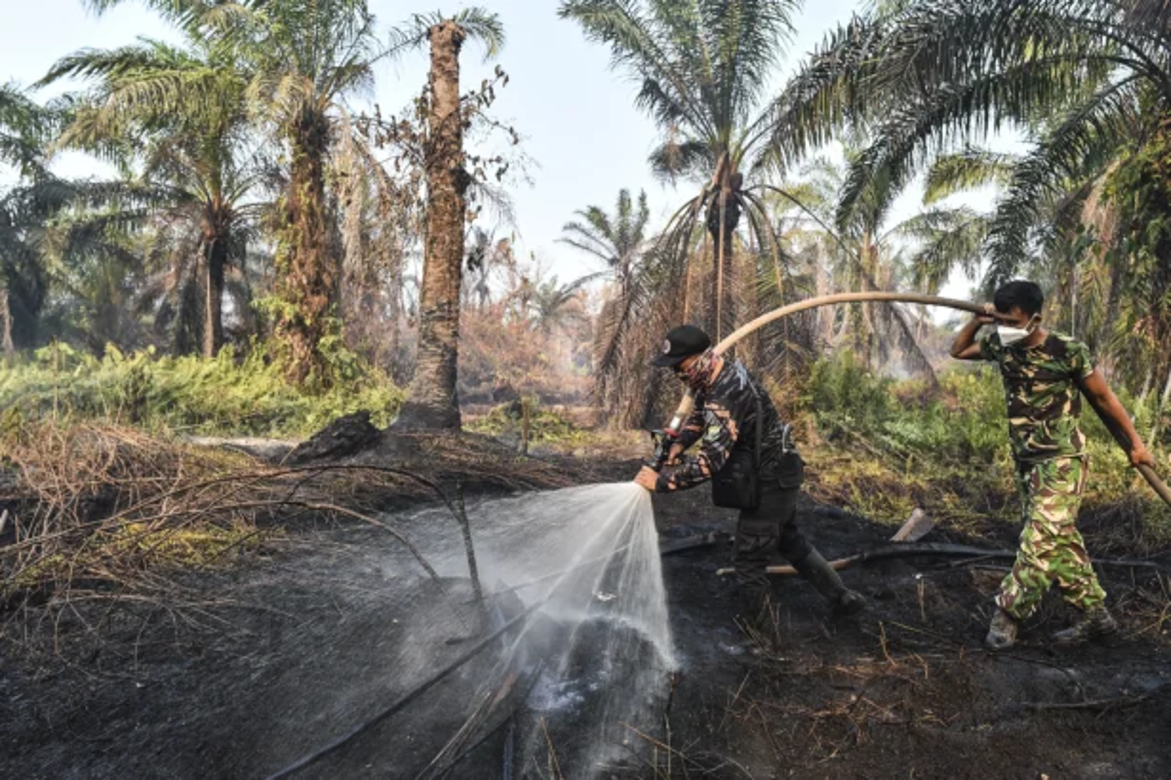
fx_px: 781
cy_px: 390
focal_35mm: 24
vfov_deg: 53.1
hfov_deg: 73.7
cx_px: 586
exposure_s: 1/320
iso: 320
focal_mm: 24
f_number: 5.6
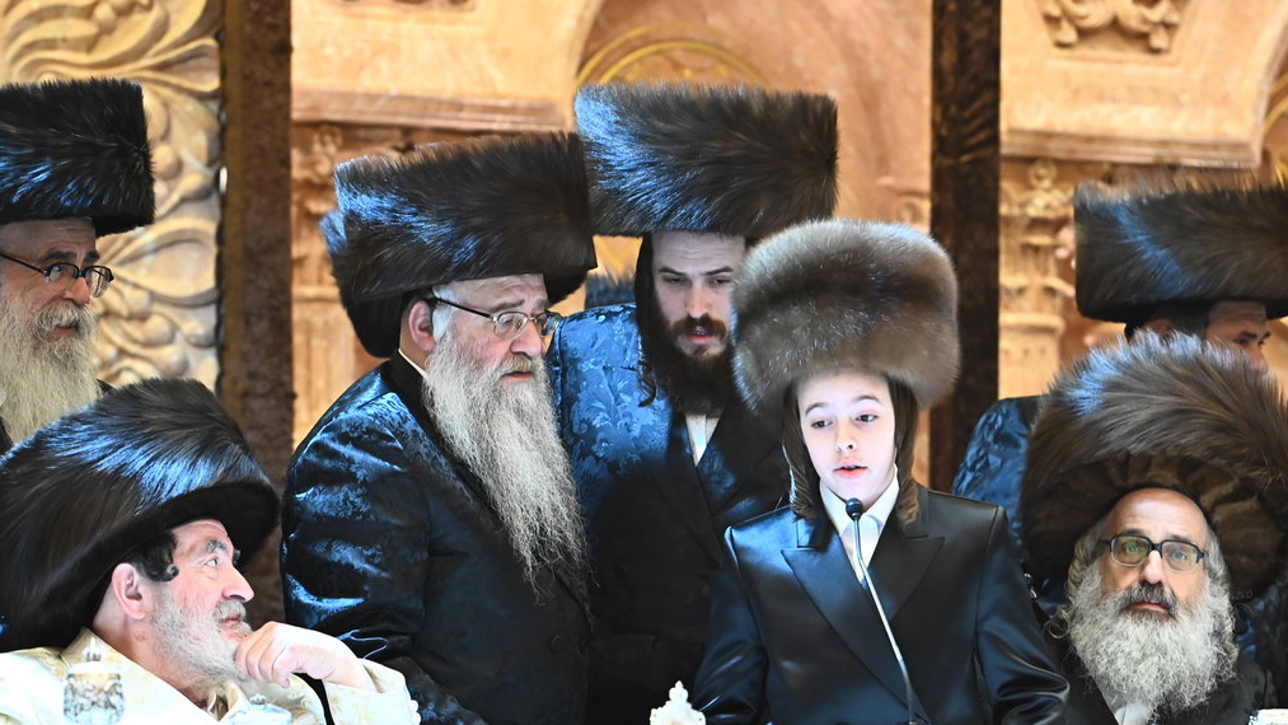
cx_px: 720
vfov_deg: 4.9
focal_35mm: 246
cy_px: 474
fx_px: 8402
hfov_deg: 8.8
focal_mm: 170
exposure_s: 1/200
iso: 2500
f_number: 4.5
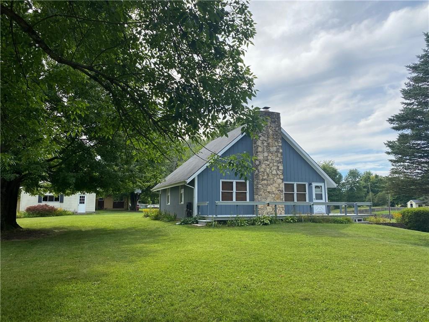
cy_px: 161
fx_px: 322
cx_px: 214
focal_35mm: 26
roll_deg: -0.5
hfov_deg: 67.3
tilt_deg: +8.8
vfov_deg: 53.1
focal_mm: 4.25
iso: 32
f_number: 1.8
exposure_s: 1/2410
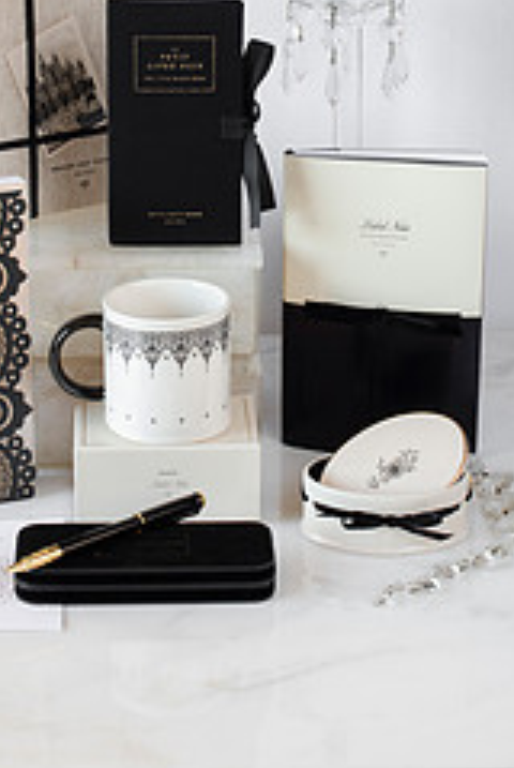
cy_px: 100
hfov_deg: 14.6
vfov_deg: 21.3
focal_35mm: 94
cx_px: 161
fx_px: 2007
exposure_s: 1/5
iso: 200
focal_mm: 50
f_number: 13
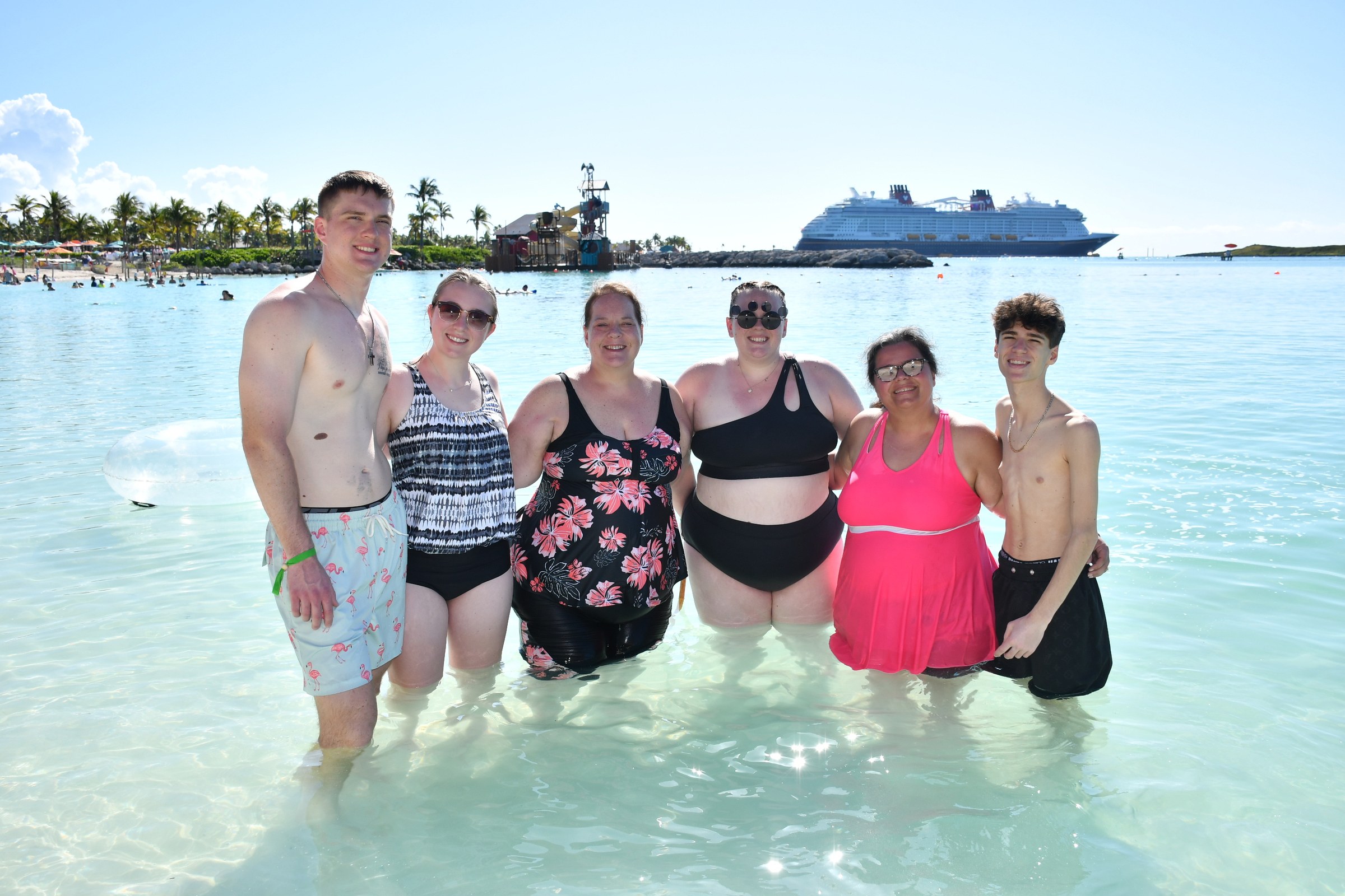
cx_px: 672
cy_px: 448
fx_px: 1121
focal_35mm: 30
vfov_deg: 43.6
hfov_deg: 61.9
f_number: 5.6
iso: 200
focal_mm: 20
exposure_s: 1/1250
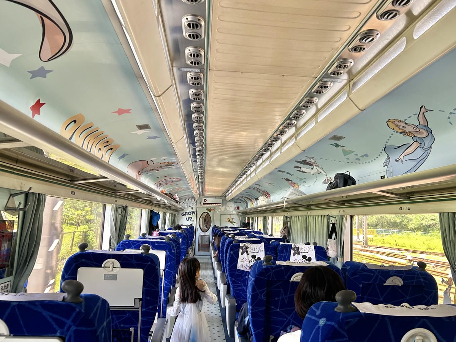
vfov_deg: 53.1
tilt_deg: +7.3
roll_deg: -1.4
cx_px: 228
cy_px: 171
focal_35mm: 26
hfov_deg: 67.3
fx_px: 343
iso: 125
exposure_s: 1/121
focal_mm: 5.7
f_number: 1.5
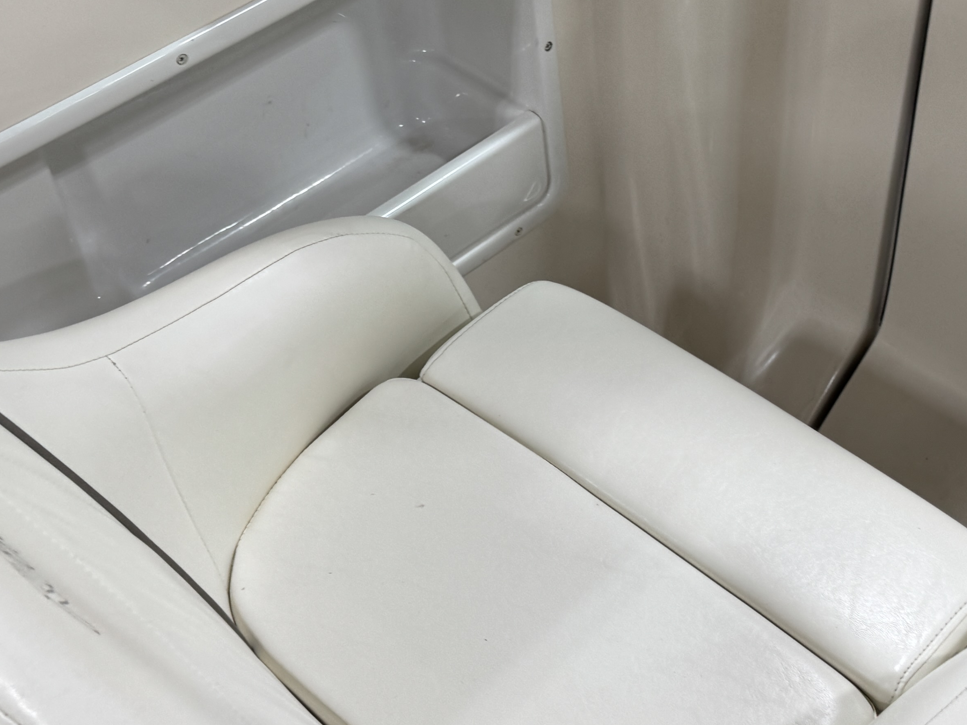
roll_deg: +0.0
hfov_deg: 33.2
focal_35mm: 58
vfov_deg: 25.2
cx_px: 530
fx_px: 1620
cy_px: 272
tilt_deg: -44.1
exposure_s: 1/120
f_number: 1.78
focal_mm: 6.76
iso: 100
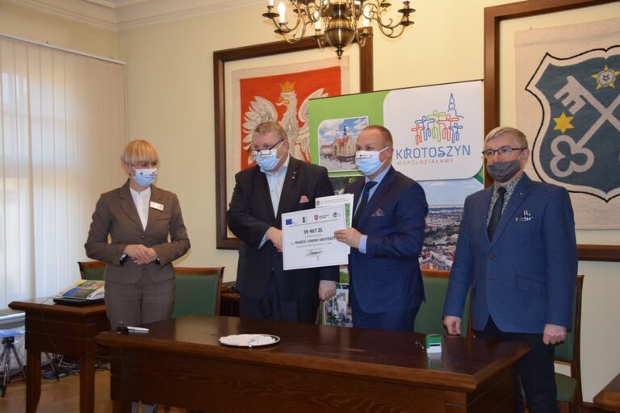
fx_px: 672
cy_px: 206
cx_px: 310
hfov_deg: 49.6
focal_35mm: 39
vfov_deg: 34.2
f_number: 4.5
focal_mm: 26
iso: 800
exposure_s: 1/80
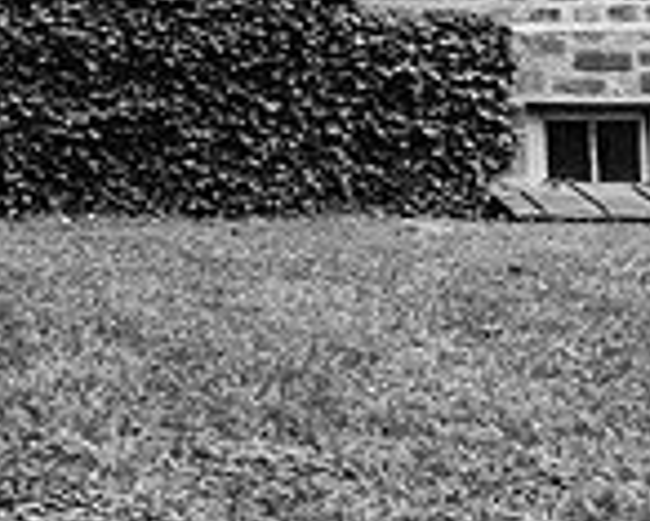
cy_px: -105
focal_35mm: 101
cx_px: -286
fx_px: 1944
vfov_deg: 14.8
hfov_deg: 17.3
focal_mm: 26
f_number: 13
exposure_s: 1/40
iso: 400
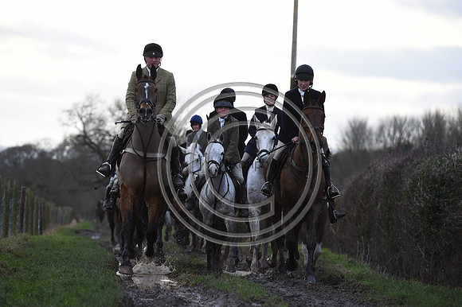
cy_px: 154
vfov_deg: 6.9
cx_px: 231
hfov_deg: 10.3
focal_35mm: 200
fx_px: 2565
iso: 1600
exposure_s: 1/1250
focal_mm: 200
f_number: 5.6
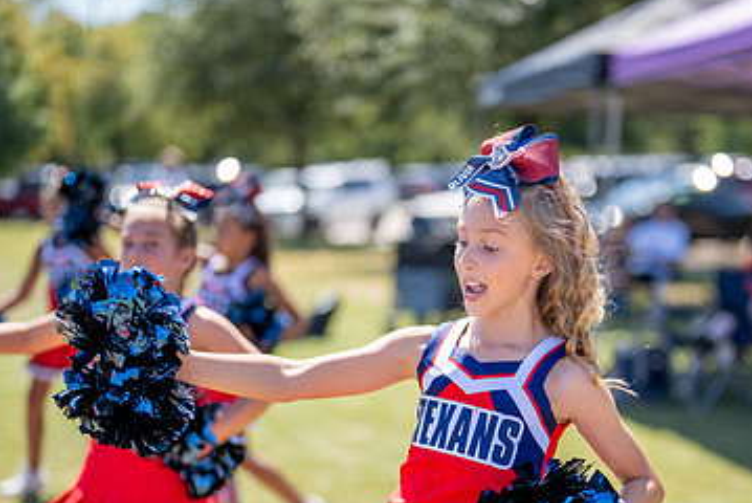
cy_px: 359
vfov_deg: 16.8
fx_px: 1693
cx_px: 469
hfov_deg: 25.0
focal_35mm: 81
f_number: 1.2
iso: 160
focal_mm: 50
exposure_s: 1/8000
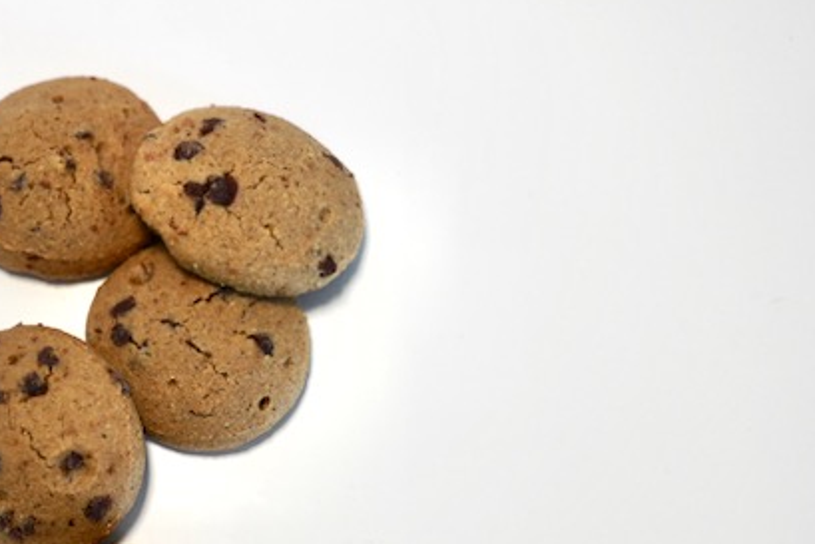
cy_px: 432
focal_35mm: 61
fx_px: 1381
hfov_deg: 32.1
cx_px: 182
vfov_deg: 22.0
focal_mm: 36
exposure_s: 1/320
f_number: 4
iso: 400
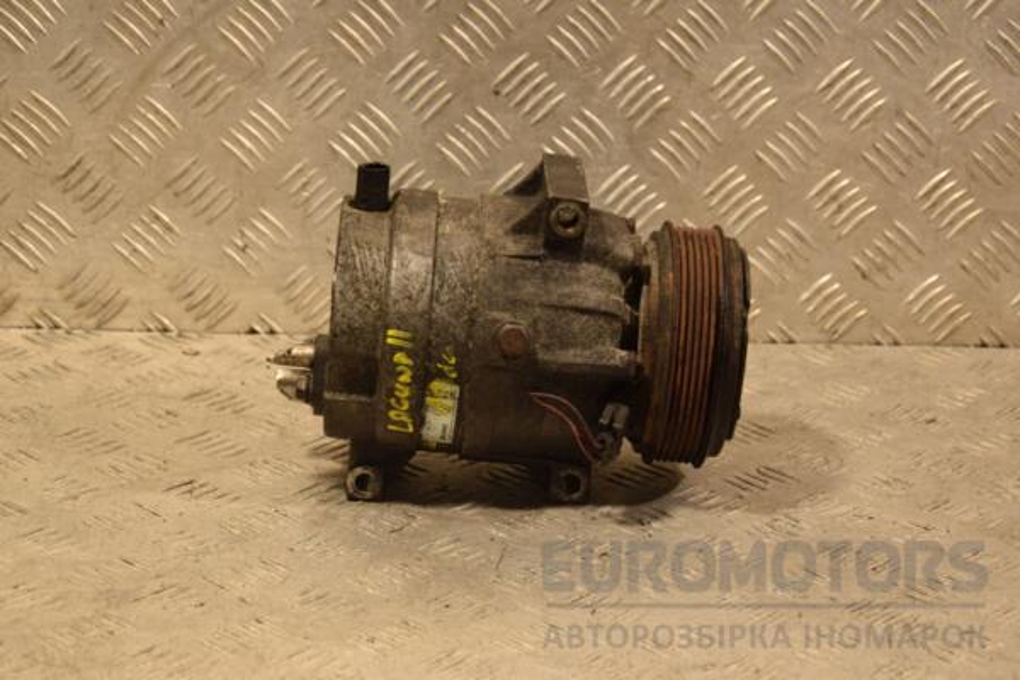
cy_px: 340
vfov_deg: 17.5
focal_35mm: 78
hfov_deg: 26.0
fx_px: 2210
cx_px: 510
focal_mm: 52
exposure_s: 1/125
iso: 800
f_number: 5.6
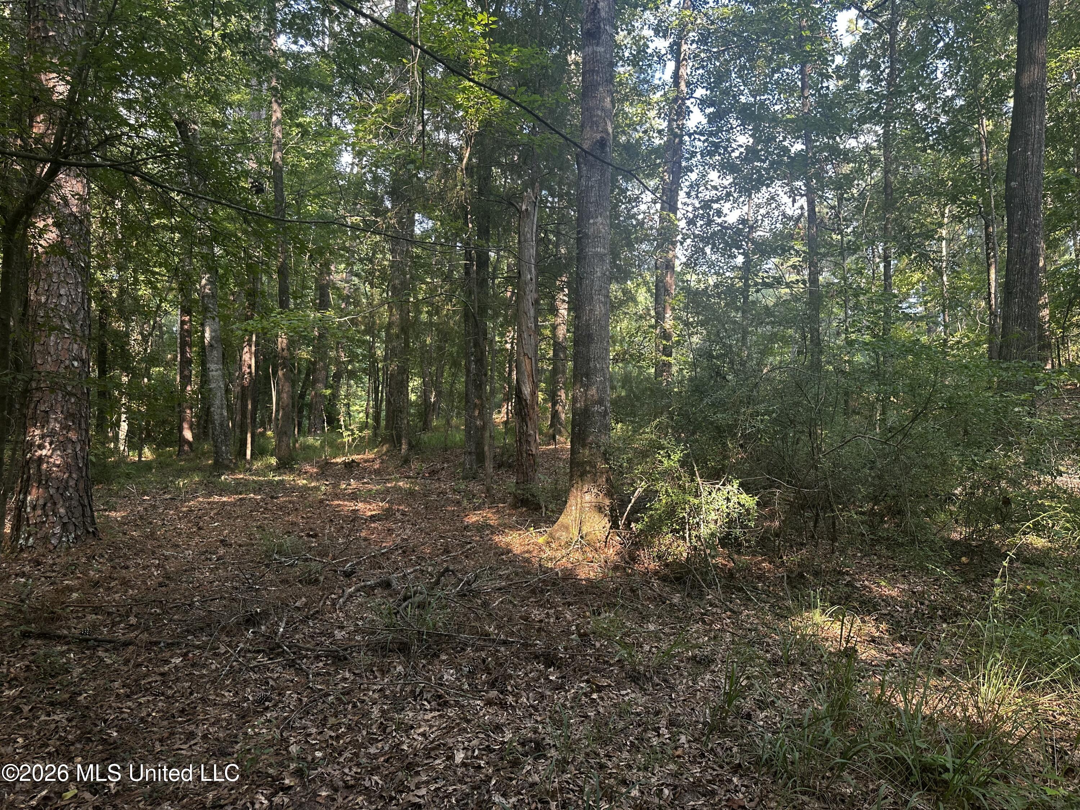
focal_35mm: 24
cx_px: 540
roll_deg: -1.0
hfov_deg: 71.6
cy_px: 405
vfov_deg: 56.8
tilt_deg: +2.5
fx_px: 749
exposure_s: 1/121
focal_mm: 6.86
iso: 100
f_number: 1.78
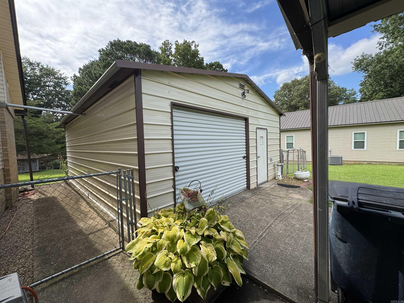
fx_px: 163
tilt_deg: -4.1
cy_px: 152
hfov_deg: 102.1
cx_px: 202
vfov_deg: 85.7
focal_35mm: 14
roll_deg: +1.2
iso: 40
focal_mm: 2.22
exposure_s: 1/582
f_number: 2.2
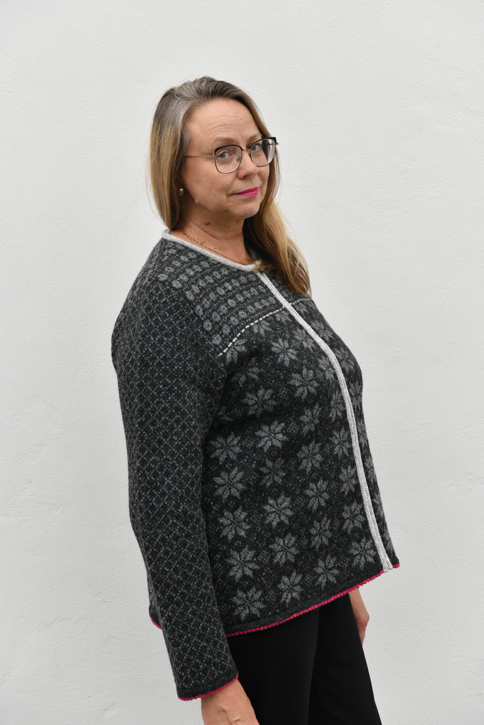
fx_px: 1411
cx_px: 242
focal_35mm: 70
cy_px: 362
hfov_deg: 19.5
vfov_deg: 28.8
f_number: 9.5
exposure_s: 1/350
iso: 1600
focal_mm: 70
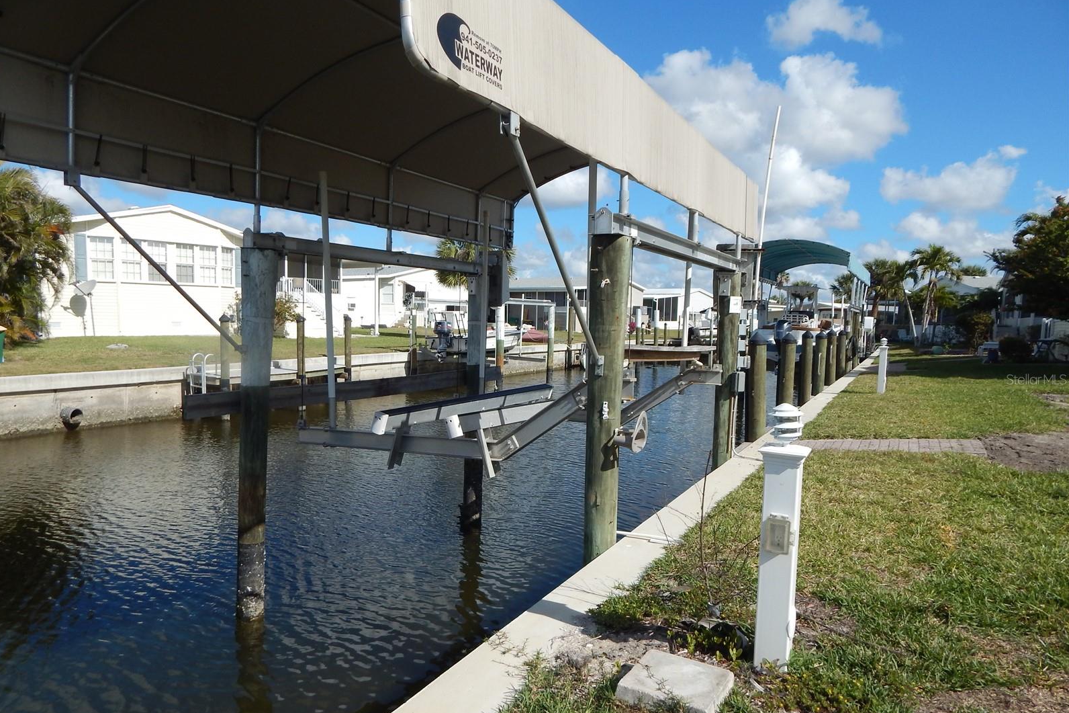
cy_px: 379
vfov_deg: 55.1
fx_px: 683
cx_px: 532
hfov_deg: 76.1
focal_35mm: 23
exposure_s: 1/800
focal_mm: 4
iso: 125
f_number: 6
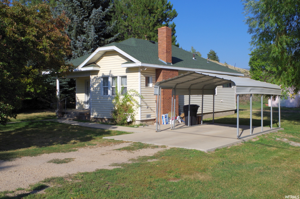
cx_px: 150
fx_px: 299
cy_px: 100
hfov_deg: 53.2
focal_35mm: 36
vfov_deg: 36.7
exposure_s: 1/160
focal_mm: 24.38
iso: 100
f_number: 13
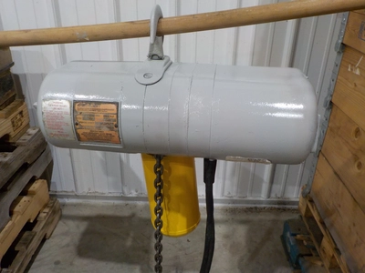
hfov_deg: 60.0
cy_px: 136
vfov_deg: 46.8
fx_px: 316
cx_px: 182
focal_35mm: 30
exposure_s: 1/30
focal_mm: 4.1
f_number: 3.3
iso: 250
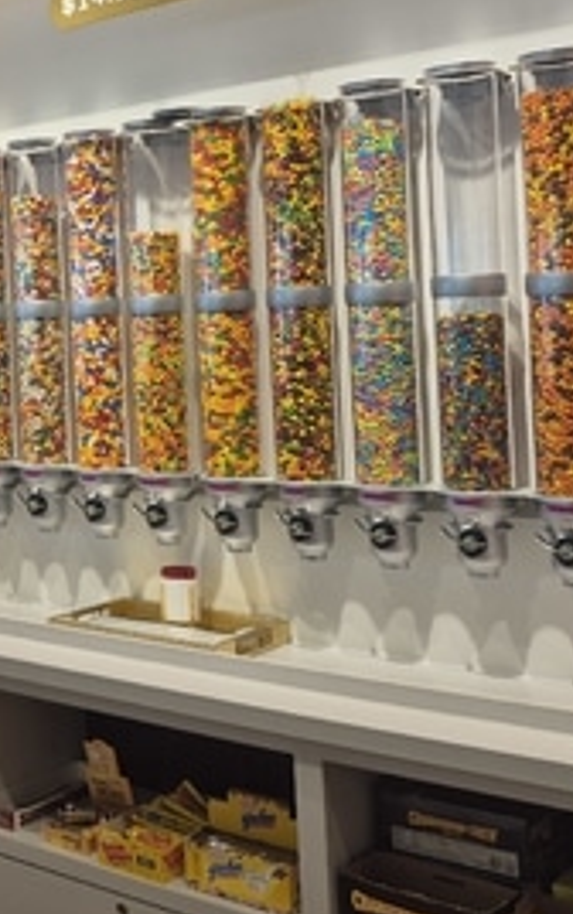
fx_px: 1247
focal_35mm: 50
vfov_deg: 39.8
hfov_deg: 22.9
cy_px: 314
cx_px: -184
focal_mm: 5.4
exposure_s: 1/120
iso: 32
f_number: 1.8
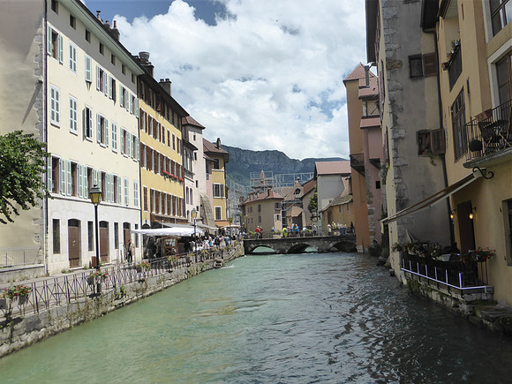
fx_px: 518
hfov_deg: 52.6
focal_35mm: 35
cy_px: 192
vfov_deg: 40.7
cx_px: 256
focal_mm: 6.1
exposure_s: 1/2000
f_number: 3.7
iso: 200
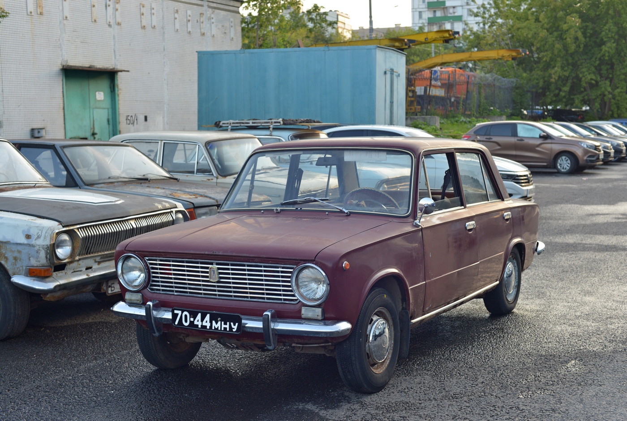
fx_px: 873
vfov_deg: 27.1
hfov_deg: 39.5
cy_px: 210
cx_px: 314
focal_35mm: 50
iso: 400
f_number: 5.6
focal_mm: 50
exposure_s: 1/200
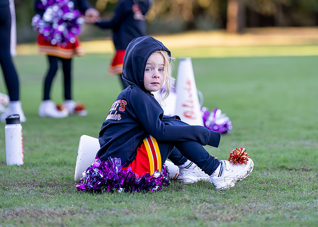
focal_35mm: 202
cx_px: 151
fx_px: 1824
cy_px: 92
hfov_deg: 10.0
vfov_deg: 7.1
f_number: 2.8
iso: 1600
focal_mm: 147
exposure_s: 1/3200
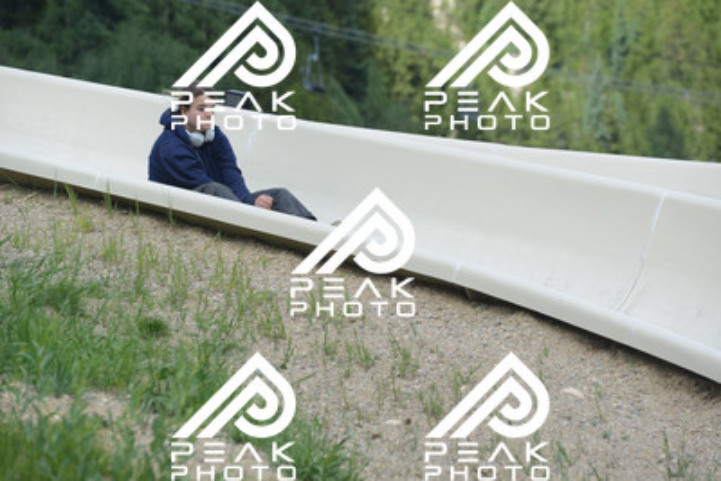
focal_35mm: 195
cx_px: 360
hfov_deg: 10.5
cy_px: 240
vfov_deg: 7.0
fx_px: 3907
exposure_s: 1/640
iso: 450
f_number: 6.3
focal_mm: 195
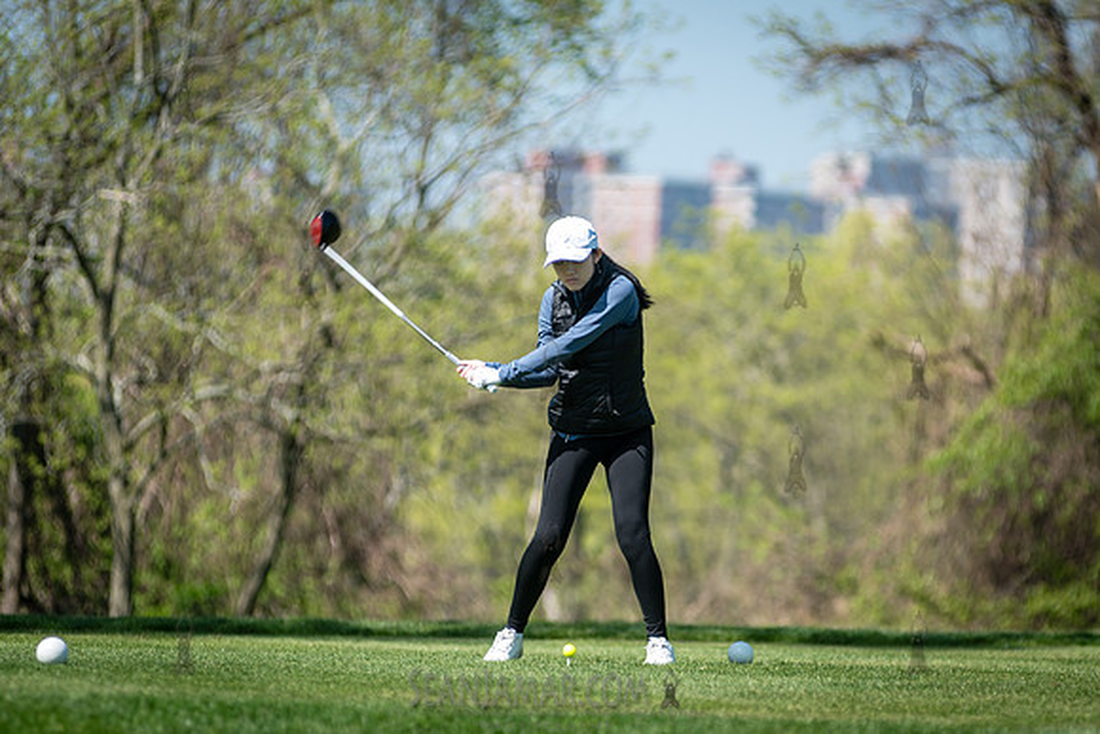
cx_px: 707
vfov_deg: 5.2
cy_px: 418
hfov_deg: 7.8
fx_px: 8048
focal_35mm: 263
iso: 100
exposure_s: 1/800
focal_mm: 200
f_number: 3.5
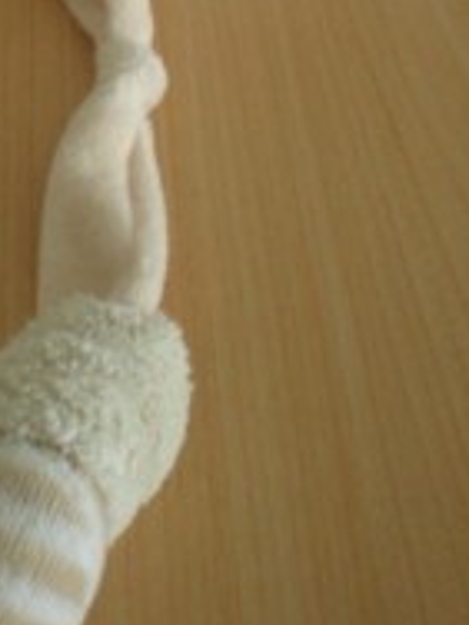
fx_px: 1897
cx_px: -67
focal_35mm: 105
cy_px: -96
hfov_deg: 13.8
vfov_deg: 17.9
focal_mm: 6.3
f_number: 3.1
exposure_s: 1/11.3
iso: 200
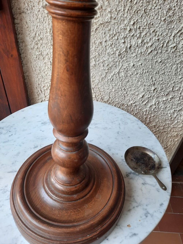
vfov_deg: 69.4
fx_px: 176
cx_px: 92
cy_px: 122
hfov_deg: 54.9
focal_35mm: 25
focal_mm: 4.6
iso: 64
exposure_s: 1/60
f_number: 2
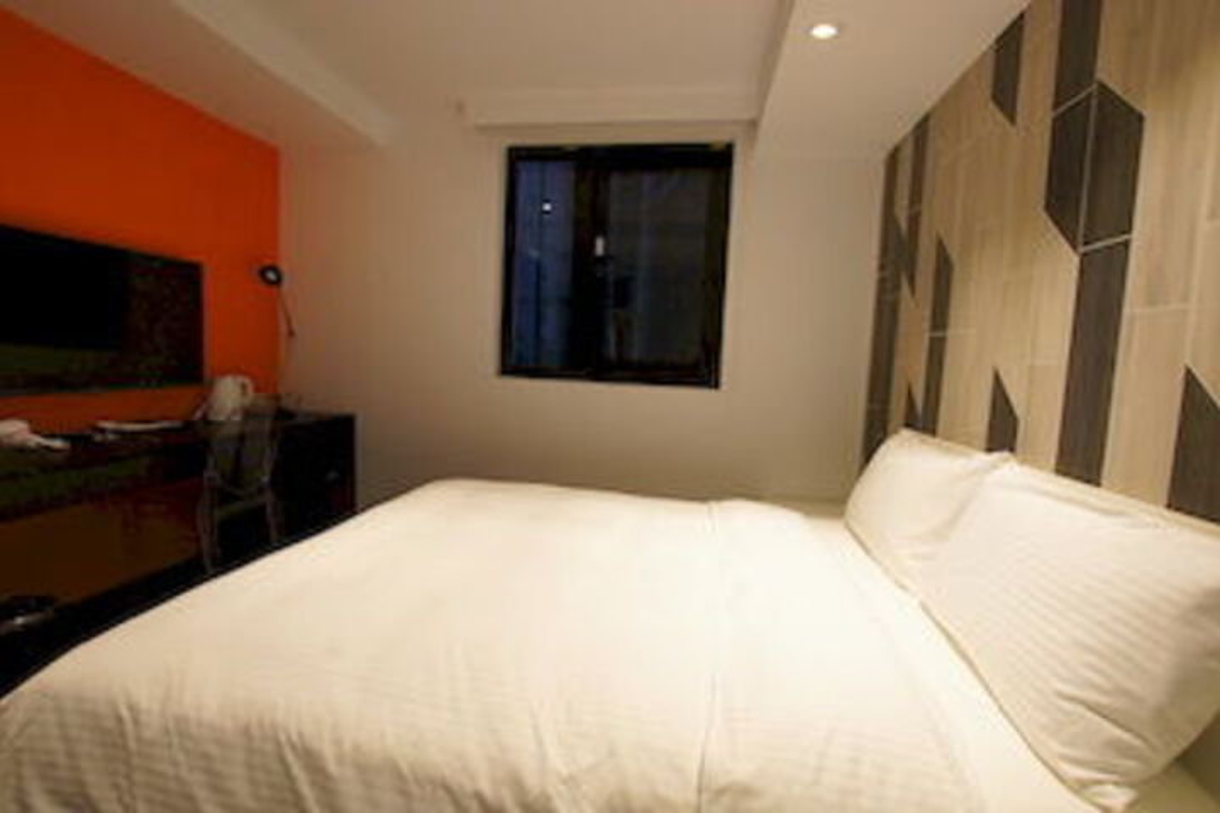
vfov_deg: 77.3
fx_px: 508
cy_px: 406
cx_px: 610
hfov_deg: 100.4
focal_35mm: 15
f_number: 10
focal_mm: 10
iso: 400
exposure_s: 1/6
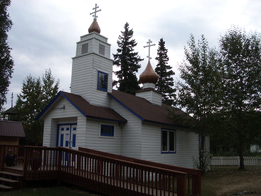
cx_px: 130
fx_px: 264
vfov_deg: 40.7
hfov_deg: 52.6
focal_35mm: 35
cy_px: 98
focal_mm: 5.8
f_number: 4.3
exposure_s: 1/320
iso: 80
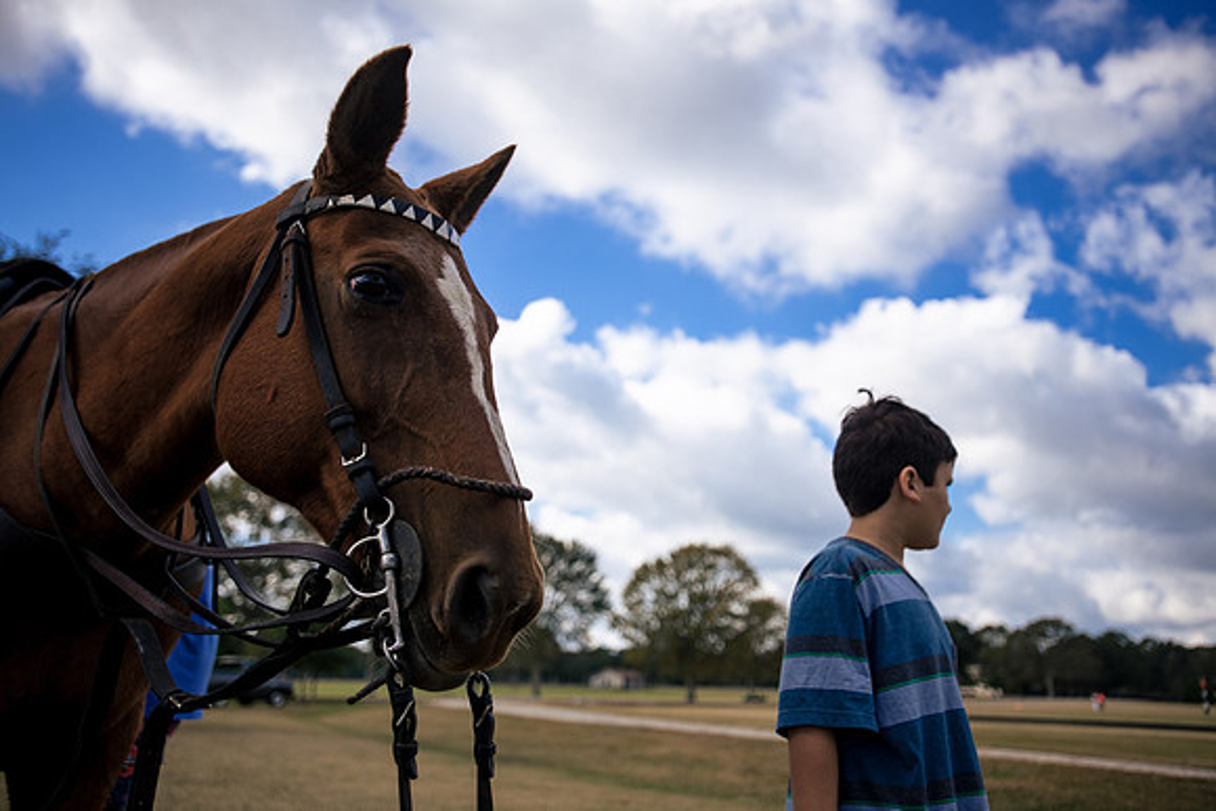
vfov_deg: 43.6
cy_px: 406
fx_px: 1014
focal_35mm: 30
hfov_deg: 61.9
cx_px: 608
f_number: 2.8
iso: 200
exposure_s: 1/5000
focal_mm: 30
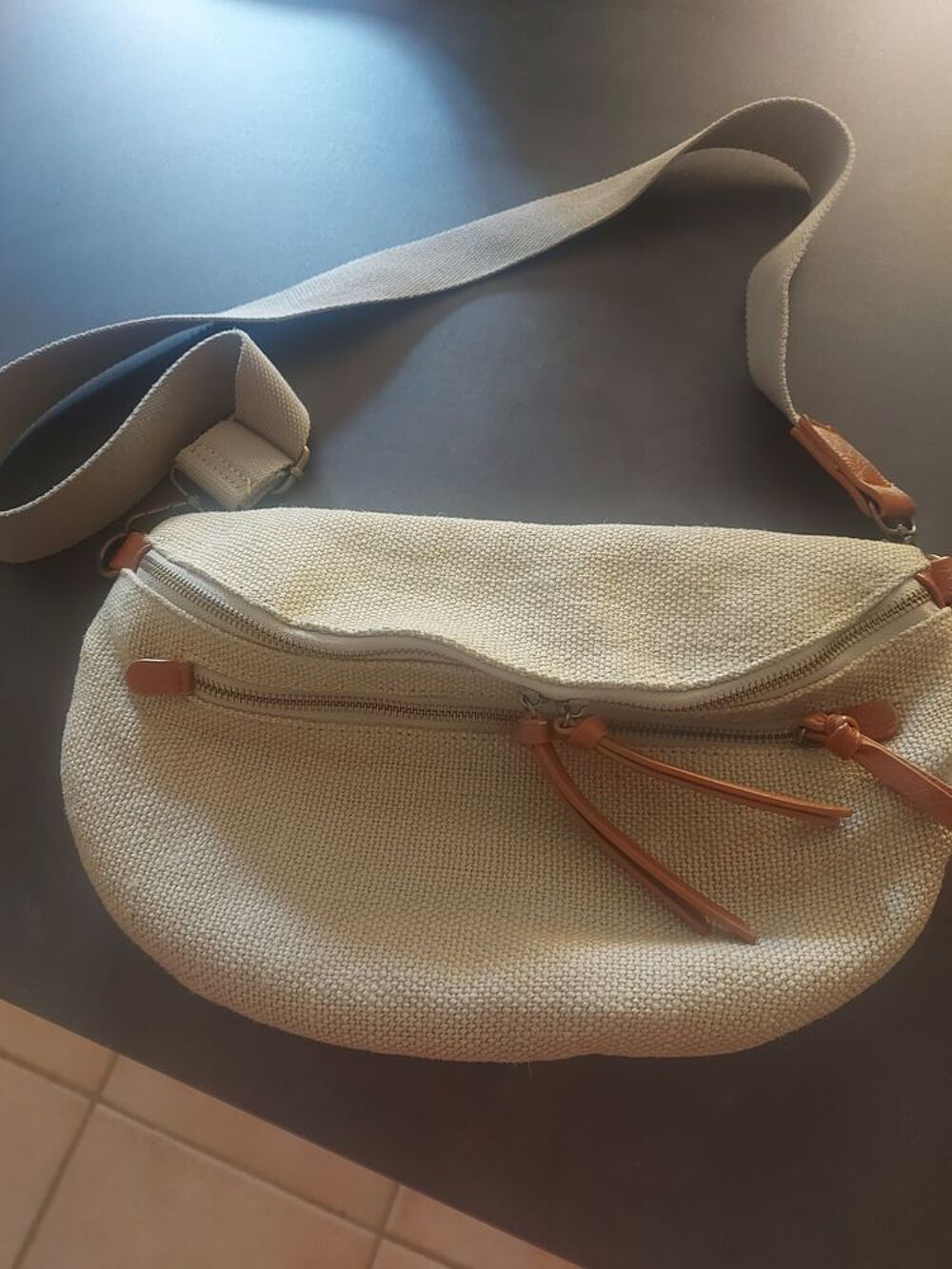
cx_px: 476
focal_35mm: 24
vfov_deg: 71.6
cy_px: 634
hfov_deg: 56.8
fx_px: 880
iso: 200
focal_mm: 5.23
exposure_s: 1/25
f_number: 1.8
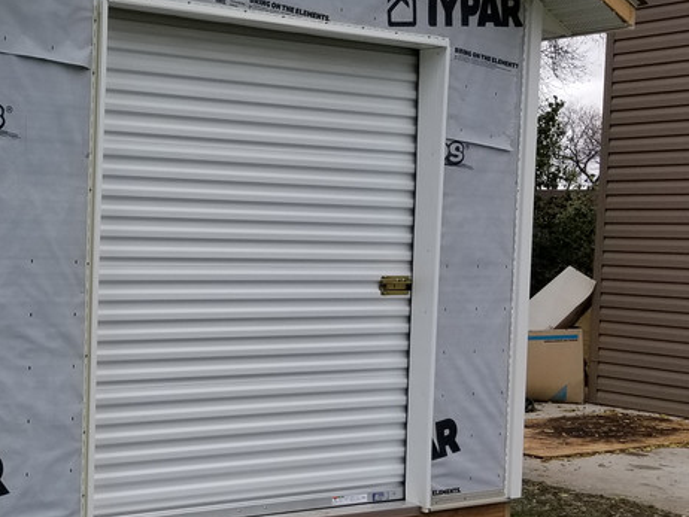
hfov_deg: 30.7
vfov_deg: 24.4
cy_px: 282
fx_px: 1195
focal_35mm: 60
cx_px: 65
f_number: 1.7
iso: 50
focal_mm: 4.25
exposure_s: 1/466
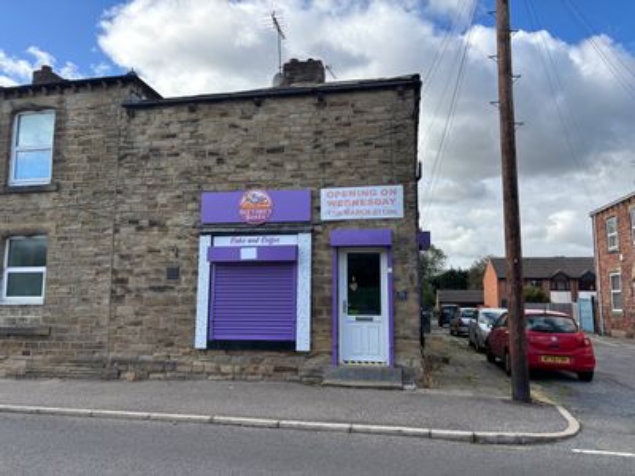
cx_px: 318
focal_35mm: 26
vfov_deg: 53.1
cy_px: 238
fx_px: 477
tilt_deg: +6.6
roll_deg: -0.5
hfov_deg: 67.3
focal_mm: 5.96
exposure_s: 1/1499
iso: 50
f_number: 1.6
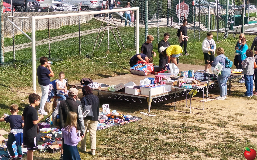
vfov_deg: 12.2
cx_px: 129
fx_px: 749
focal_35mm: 107
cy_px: 66
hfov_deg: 19.5
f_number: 2
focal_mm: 7.1
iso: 50
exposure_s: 1/984
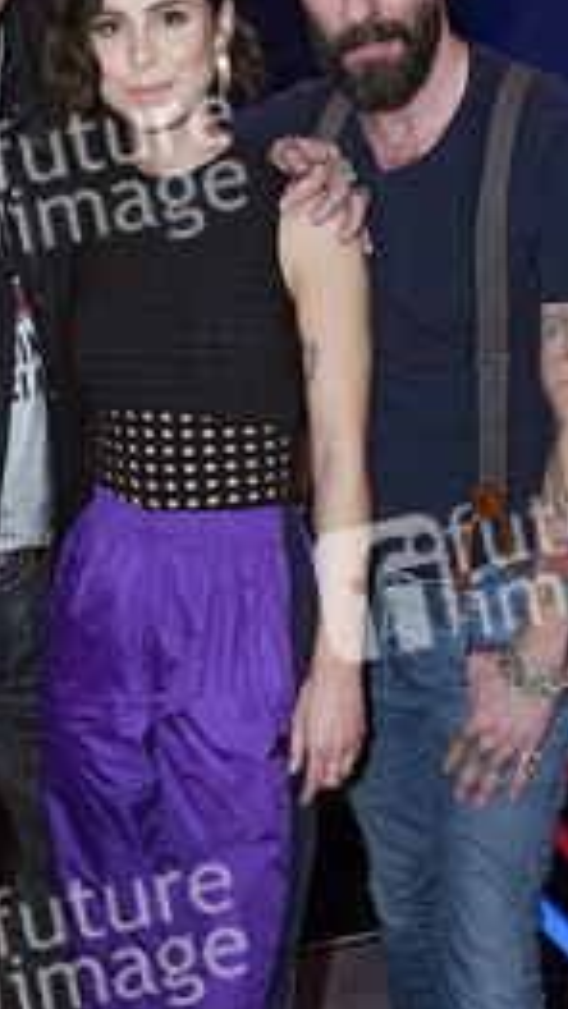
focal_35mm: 51
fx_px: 1365
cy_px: 380
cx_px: 161
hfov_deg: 23.3
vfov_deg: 40.3
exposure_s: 1/60
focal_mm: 32
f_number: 8
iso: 640
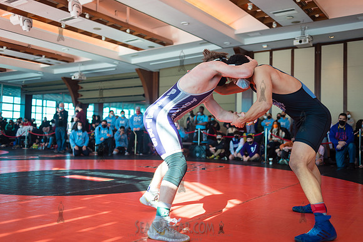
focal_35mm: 35
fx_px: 353
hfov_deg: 54.4
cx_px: 182
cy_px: 121
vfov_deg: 37.9
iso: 400
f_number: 2.8
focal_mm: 35
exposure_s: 1/400
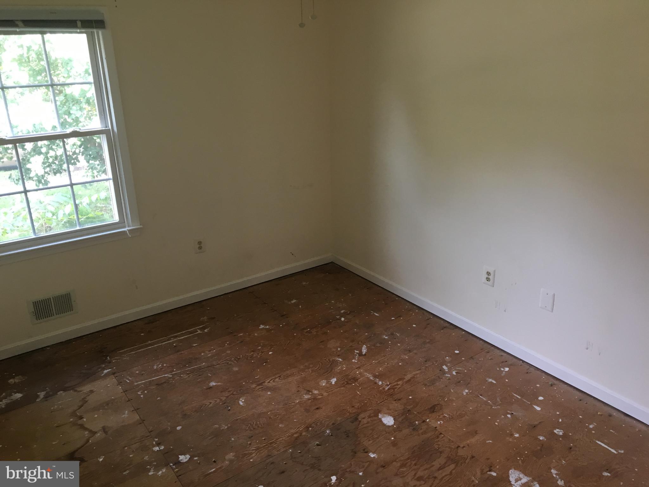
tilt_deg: -19.8
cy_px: 244
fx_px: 544
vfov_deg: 48.2
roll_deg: +1.5
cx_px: 324
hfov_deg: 61.7
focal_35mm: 29
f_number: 2.2
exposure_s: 1/33
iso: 100
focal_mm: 4.15
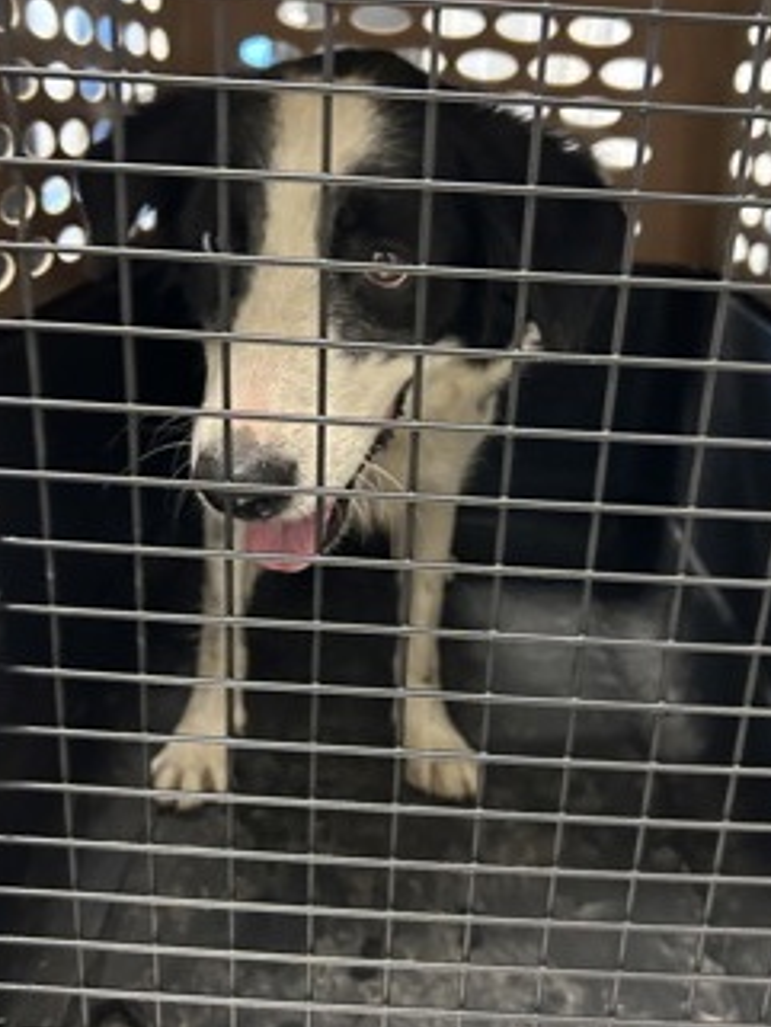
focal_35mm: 34
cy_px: 499
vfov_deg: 53.9
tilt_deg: -21.8
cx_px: 427
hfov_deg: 41.8
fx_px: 1009
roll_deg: -5.0
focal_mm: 5.7
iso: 500
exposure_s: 1/40
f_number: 1.5
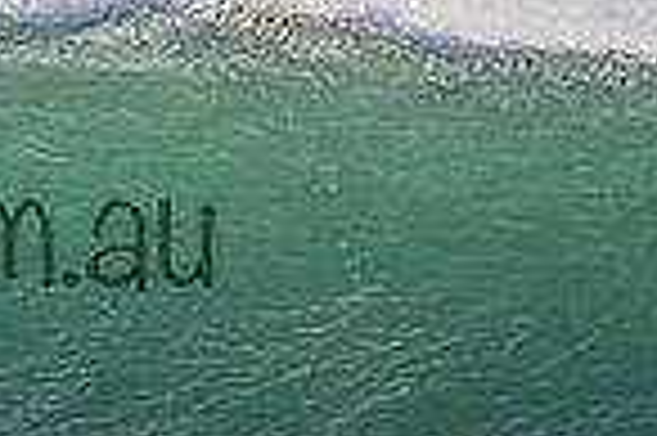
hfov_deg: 0.6
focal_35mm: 3182
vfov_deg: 0.4
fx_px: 58006
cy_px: 182
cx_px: -261
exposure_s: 1/1250
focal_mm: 800
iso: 1800
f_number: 11
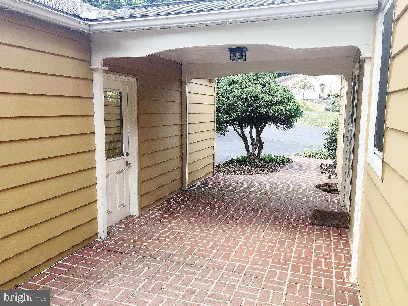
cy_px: 153
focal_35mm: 29
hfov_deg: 61.7
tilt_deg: -6.5
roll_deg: -1.3
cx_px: 204
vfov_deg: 48.2
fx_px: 342
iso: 25
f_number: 2.2
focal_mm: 4.15
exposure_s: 1/130
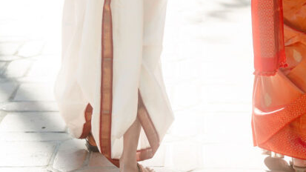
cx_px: 217
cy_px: -139
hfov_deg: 16.5
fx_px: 1054
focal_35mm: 130
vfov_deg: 8.9
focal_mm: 50
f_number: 2.2
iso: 100
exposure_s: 1/500
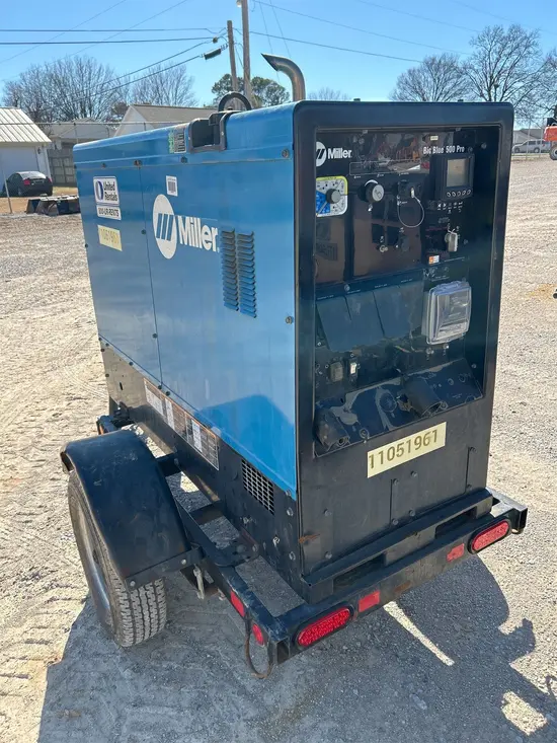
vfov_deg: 67.3
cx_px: 278
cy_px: 372
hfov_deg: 53.1
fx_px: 558
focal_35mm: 26
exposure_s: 1/1431
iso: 50
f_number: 1.5
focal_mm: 5.7
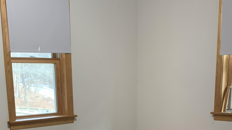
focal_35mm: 57
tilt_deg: -12.7
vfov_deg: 19.5
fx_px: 351
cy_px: 168
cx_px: 93
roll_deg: +0.8
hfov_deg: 36.5
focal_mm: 4.25
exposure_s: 1/60
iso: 160
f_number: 1.8
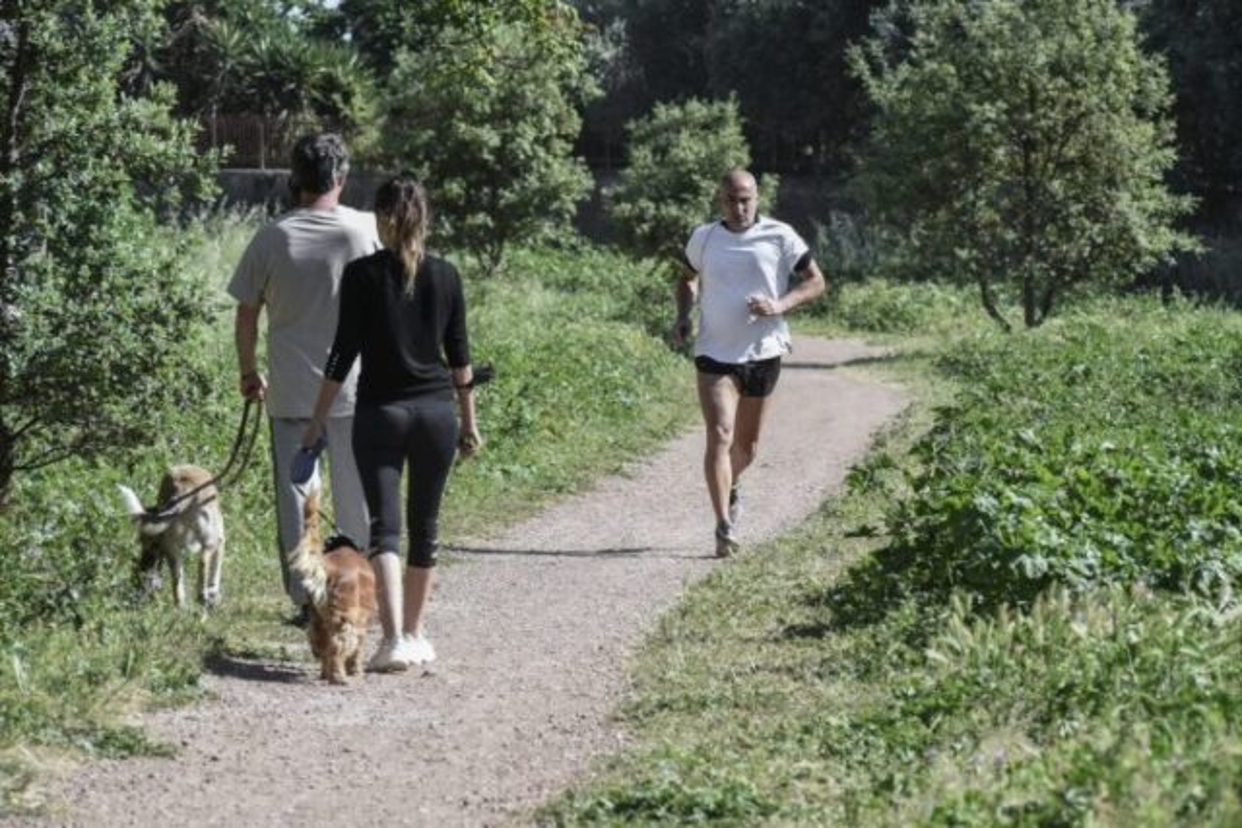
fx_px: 6901
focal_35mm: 200
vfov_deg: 6.9
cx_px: 621
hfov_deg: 10.3
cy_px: 414
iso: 400
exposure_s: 1/250
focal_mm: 200
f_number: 11
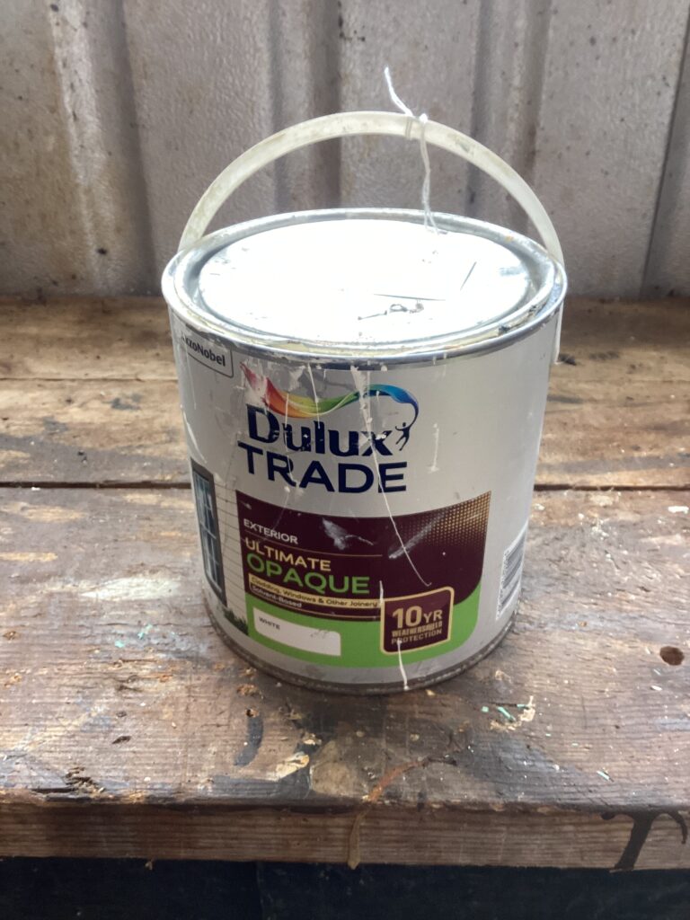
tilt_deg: -33.4
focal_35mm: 31
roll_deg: -0.5
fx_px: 824
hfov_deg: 45.4
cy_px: 460
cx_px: 345
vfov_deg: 58.4
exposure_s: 1/50
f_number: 2.4
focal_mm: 3.3
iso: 64
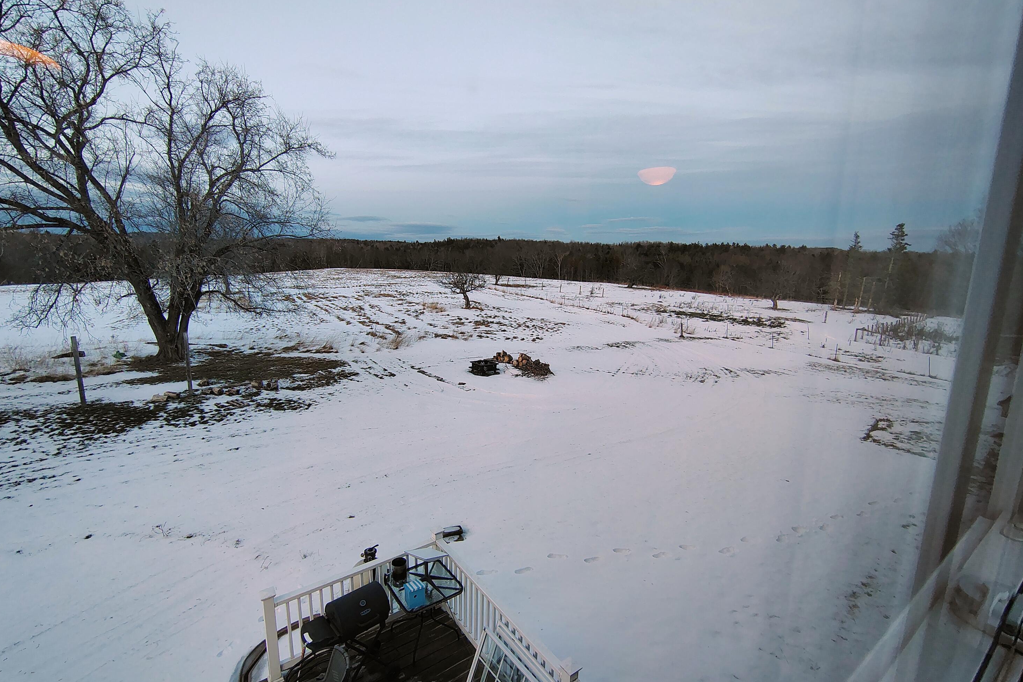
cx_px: 506
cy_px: 345
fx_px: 483
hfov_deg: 93.3
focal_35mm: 17
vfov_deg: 70.4
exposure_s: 1/30
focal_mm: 2.13
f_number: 2.2
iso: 362
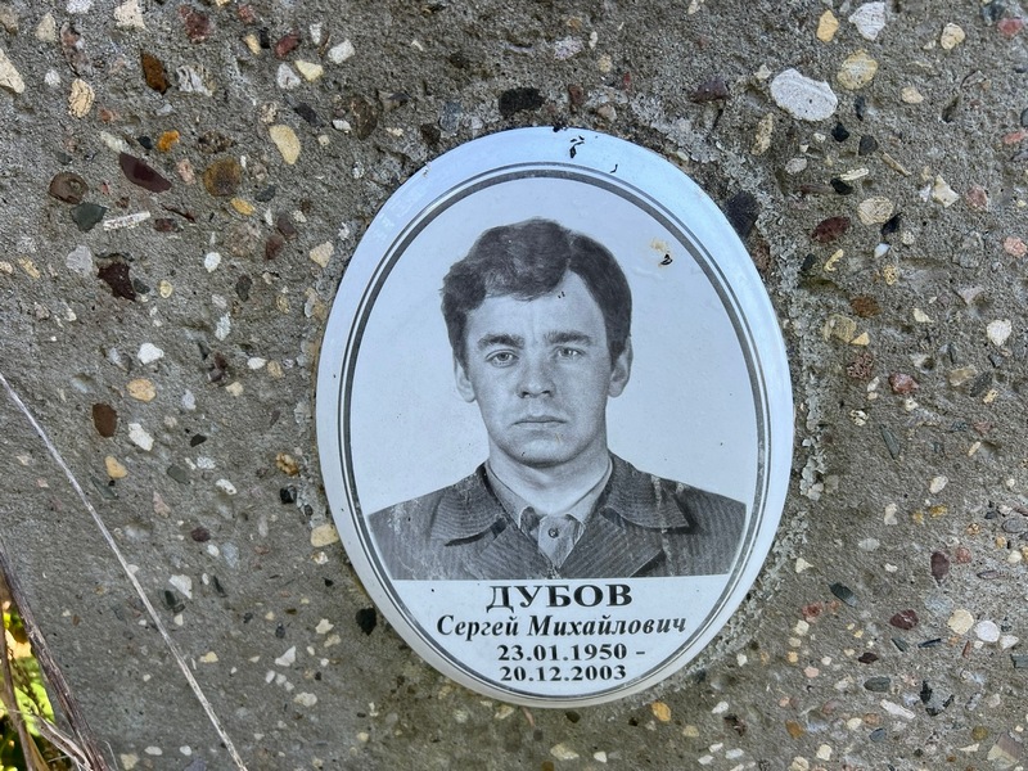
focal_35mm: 26
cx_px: 514
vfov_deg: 53.1
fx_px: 772
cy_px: 386
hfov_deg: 67.3
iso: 40
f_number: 1.5
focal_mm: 5.7
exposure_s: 1/171
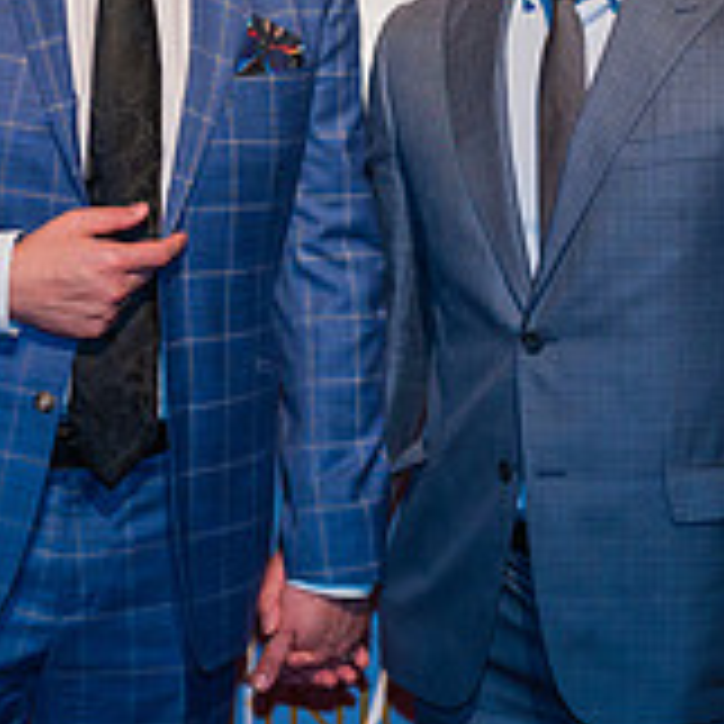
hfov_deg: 12.9
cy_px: 166
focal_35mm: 135
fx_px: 3194
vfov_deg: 12.9
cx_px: 324
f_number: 4
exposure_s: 1/200
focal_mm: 44
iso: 1000
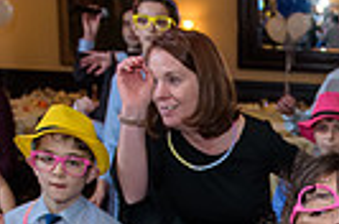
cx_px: 390
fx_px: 986
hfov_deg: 18.6
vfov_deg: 12.1
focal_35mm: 105
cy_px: 383
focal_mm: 24
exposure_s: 1/125
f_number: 3.2
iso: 1600
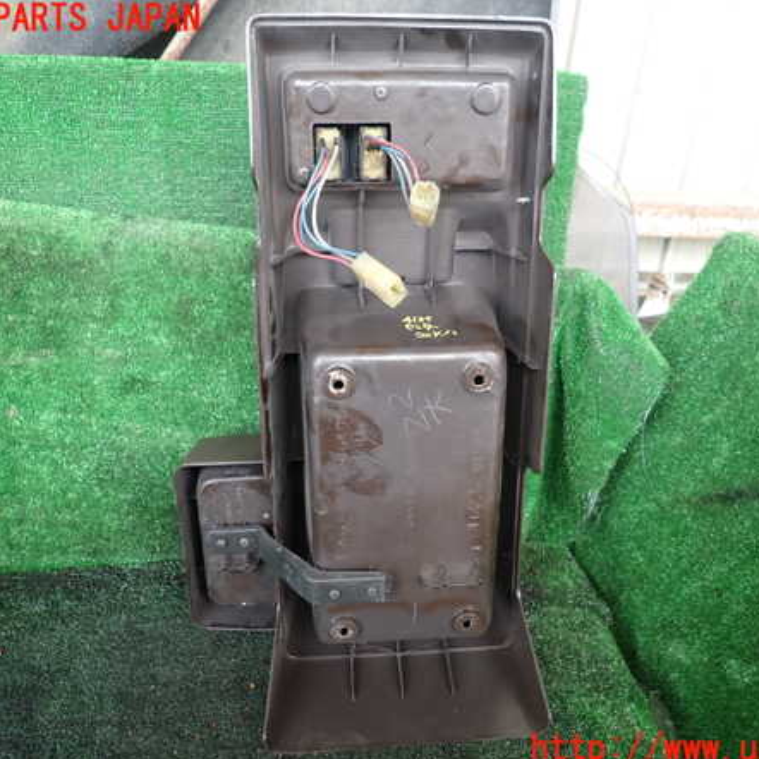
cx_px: 404
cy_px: 385
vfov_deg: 54.0
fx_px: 744
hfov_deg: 54.0
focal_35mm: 30
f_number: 2
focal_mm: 4.5
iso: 160
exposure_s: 1/60
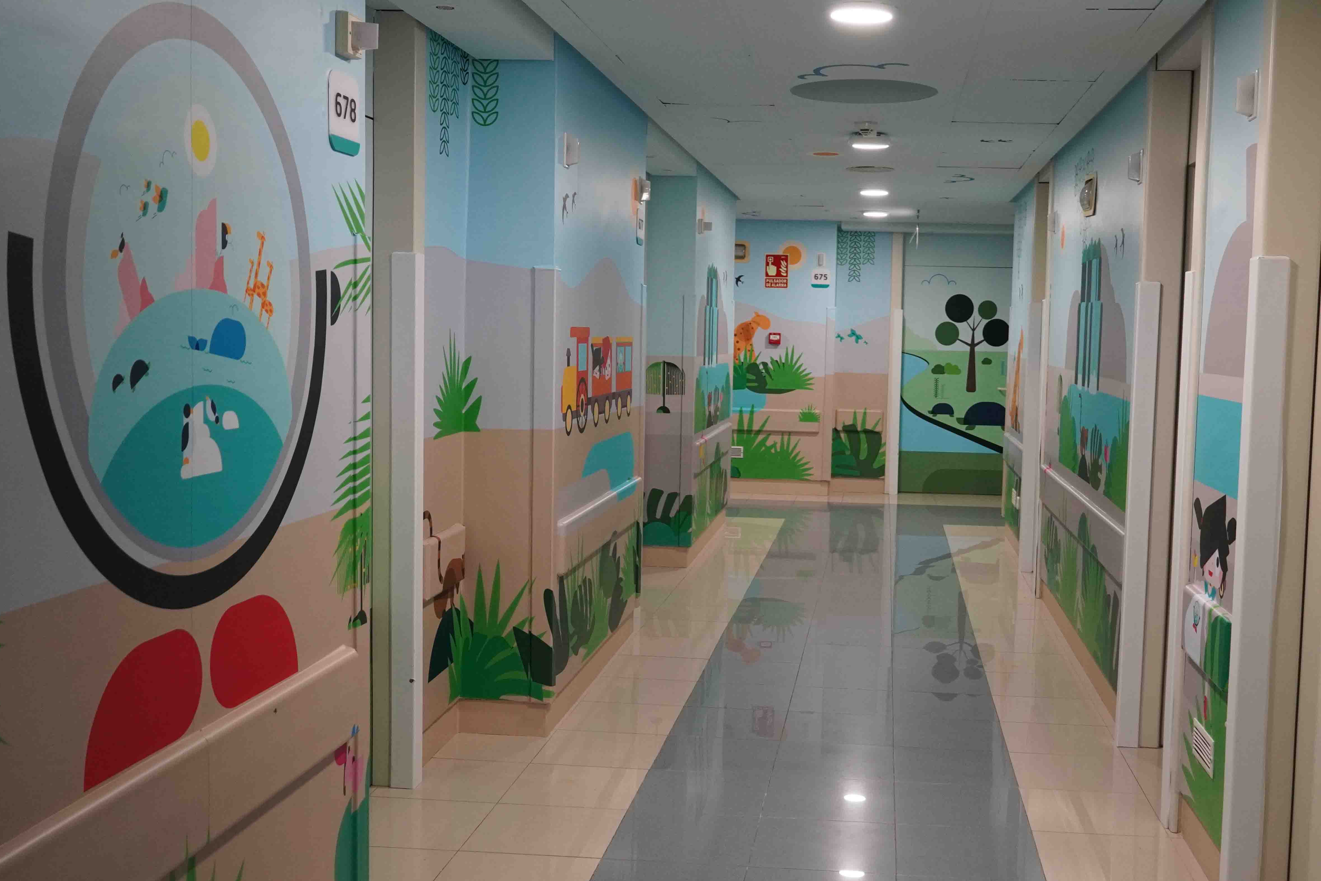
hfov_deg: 50.5
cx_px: 771
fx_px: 1394
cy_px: 446
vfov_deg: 35.1
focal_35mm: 38
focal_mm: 20
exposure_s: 1/160
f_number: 4
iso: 1600
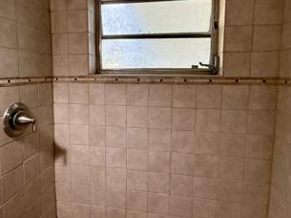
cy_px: 88
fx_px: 185
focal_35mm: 22
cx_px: 132
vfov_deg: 60.5
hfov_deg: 76.3
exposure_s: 1/120
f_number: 2.2
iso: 320
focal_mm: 2.22
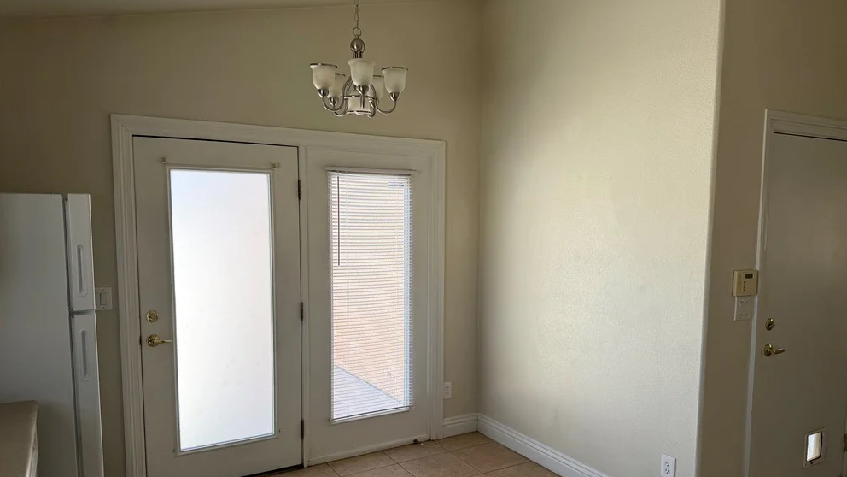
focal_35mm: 27
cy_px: 277
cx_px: 433
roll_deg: +0.0
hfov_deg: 69.9
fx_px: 606
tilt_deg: -6.5
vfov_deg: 42.8
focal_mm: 6.76
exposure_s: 1/470
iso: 100
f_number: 1.78
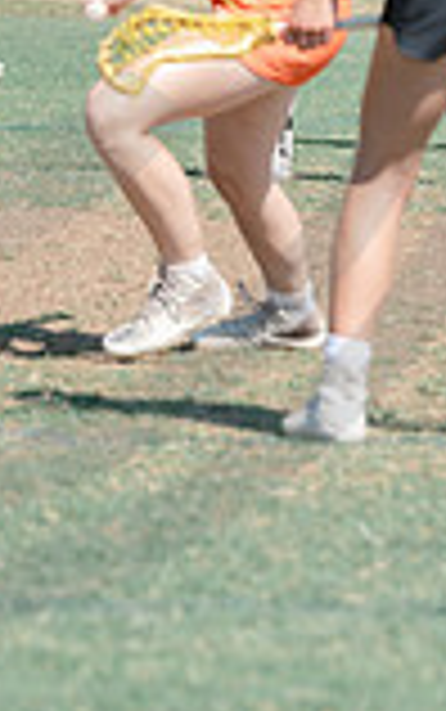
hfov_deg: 1.8
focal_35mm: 749
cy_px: -151
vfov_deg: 2.8
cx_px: -203
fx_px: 14540
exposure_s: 1/2000
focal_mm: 200
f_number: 5.6
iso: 400
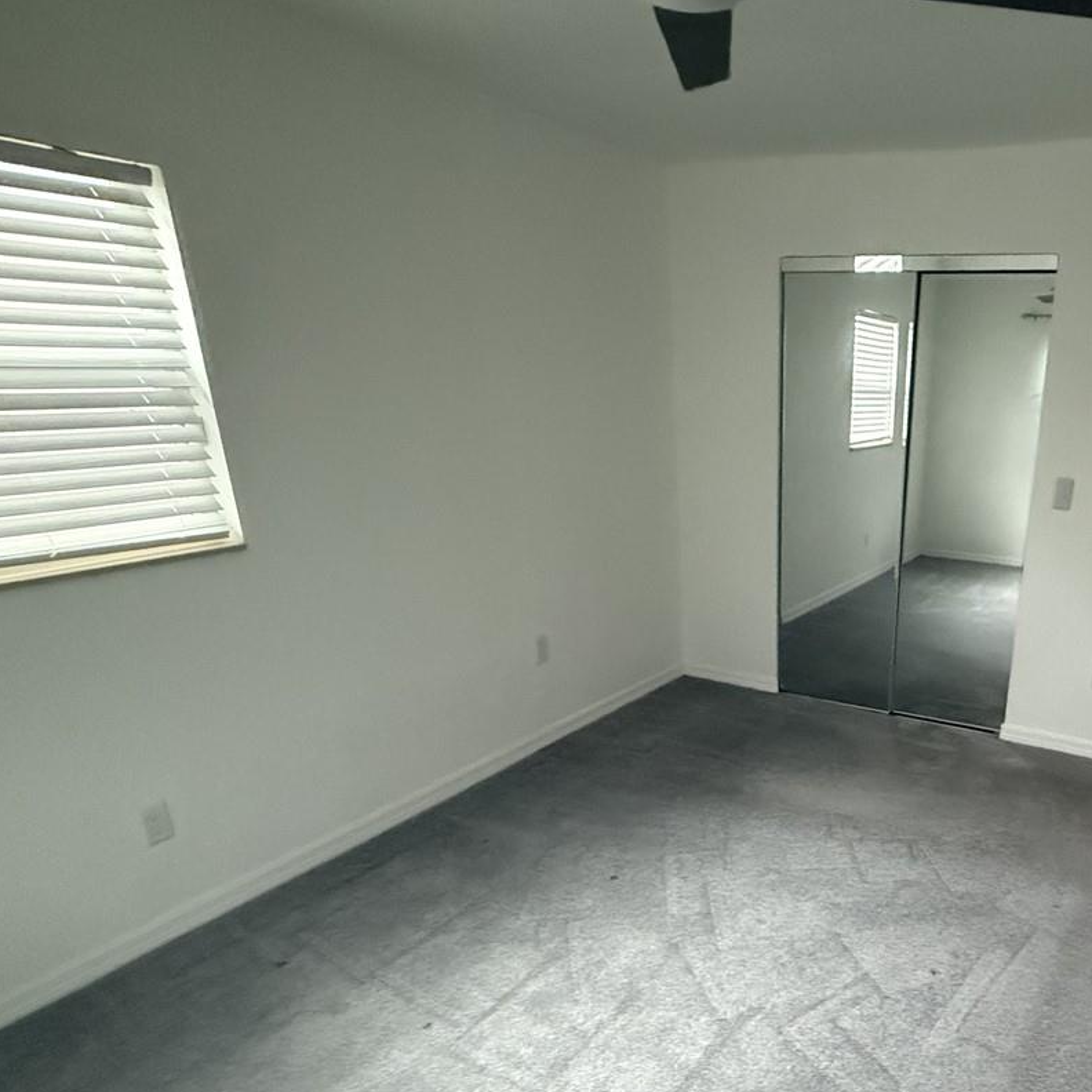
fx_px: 892
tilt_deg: -22.6
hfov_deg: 59.3
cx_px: 831
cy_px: 736
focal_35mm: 25
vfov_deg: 61.3
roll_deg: -2.2
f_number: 2.2
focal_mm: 2.22
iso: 1250
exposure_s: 1/60
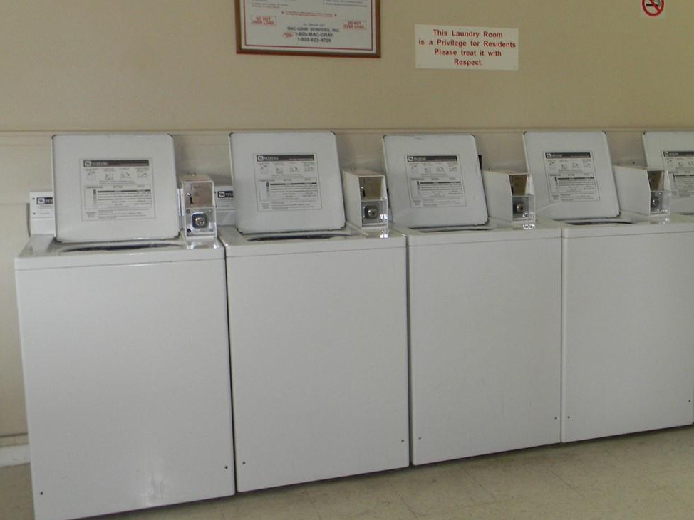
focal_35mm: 46
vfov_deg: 31.5
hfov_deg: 40.1
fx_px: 922
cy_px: 256
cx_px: 522
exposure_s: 1/30
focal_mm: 5
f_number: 3.5
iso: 143
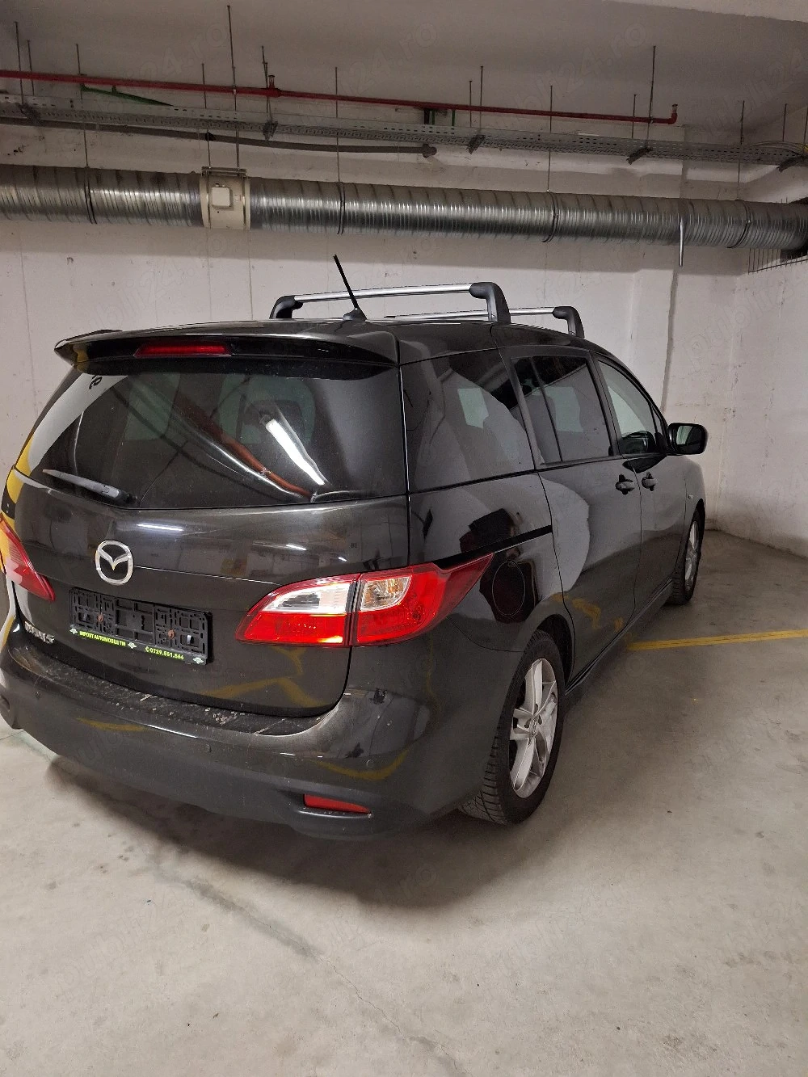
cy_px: 538
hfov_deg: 58.9
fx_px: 716
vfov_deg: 73.9
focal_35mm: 23
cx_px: 404
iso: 640
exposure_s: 1/20
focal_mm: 5.54
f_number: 1.8
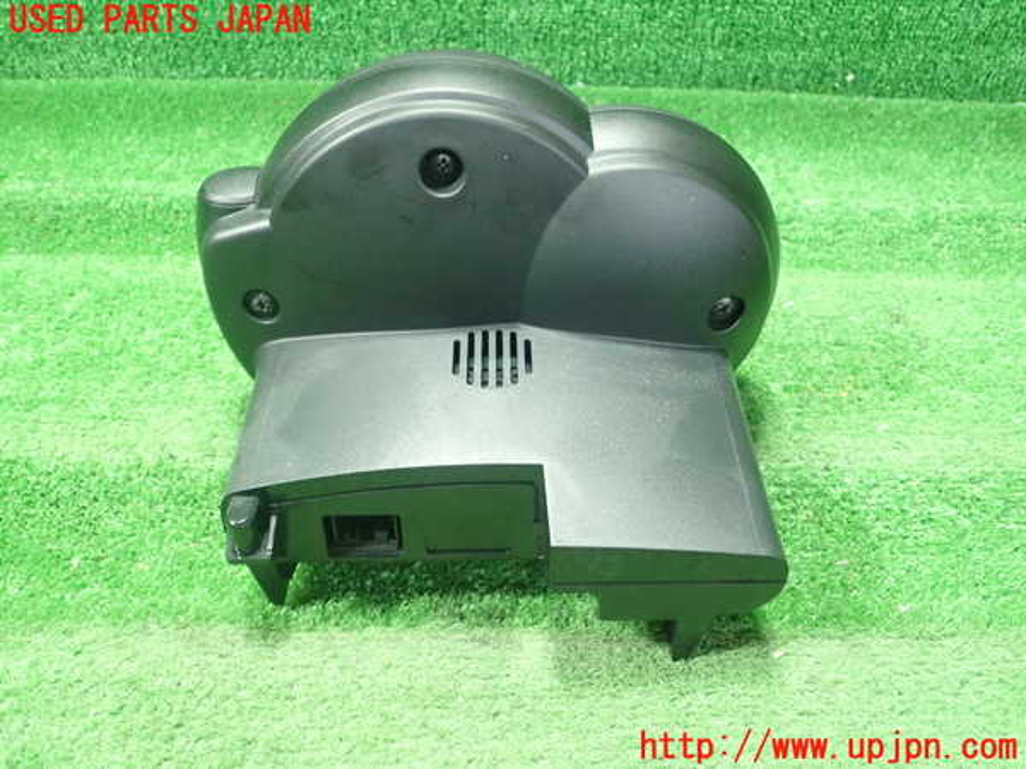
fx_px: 889
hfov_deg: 60.0
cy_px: 384
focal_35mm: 30
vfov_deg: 46.8
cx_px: 513
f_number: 2.3
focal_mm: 5.5
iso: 800
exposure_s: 1/60
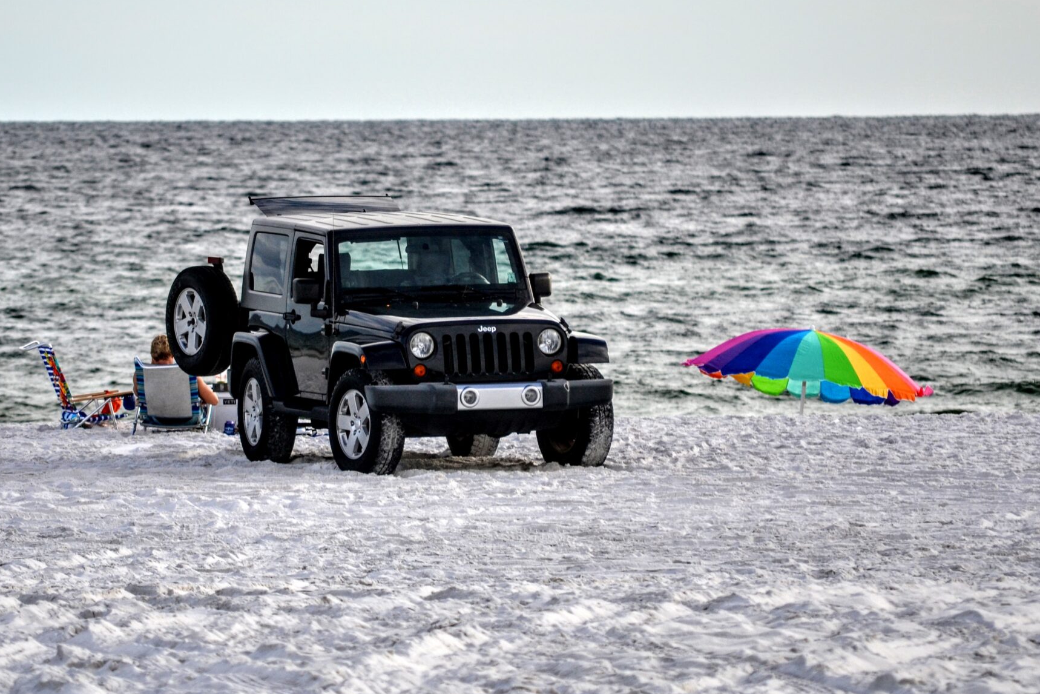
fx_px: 12915
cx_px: 401
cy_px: 367
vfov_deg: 3.1
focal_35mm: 447
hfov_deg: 4.6
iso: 180
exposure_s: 1/500
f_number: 5.6
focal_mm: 200
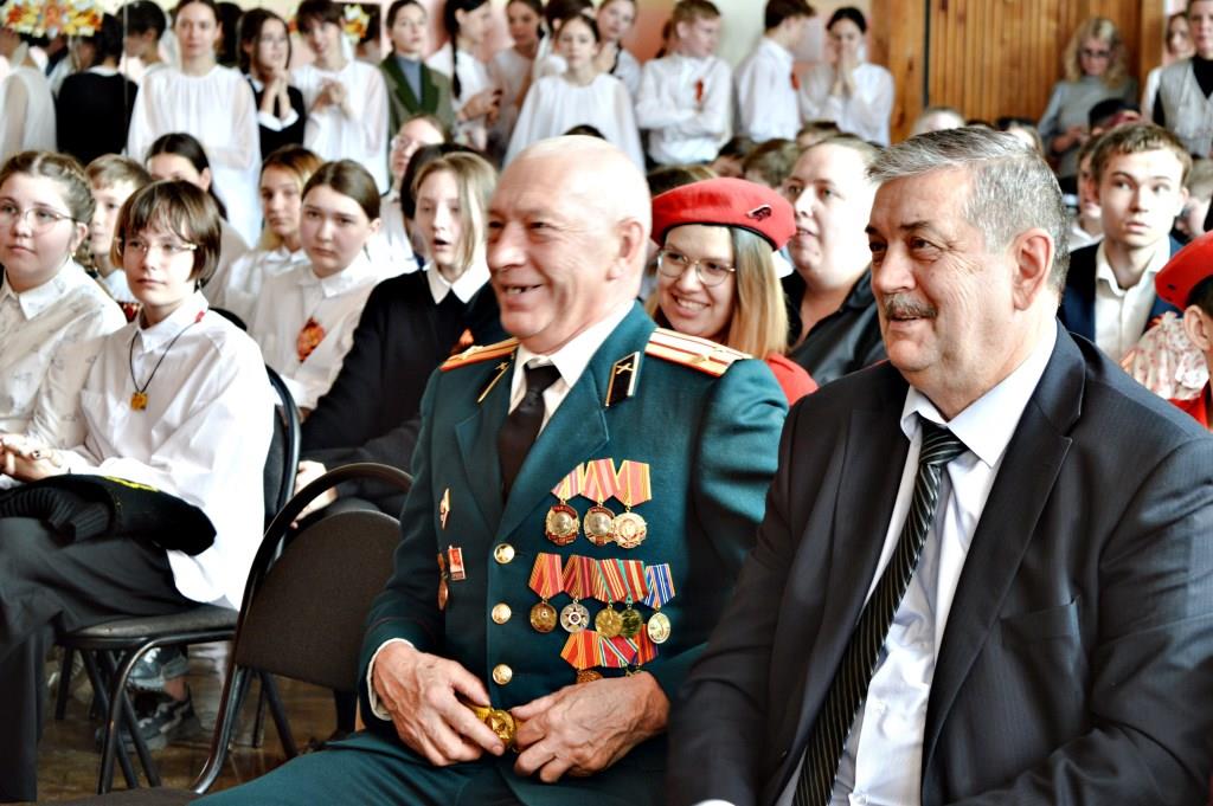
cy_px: 403
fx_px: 2777
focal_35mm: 82
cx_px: 606
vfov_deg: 16.5
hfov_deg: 24.6
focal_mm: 55
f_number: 5.6
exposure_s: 1/25
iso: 400
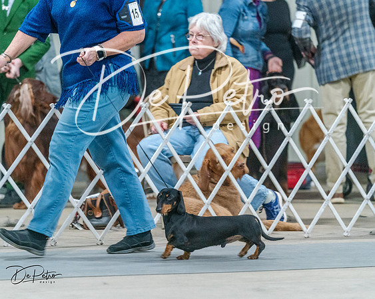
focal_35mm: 225
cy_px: 150
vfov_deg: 6.9
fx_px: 2499
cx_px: 188
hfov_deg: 8.6
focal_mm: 200
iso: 6400
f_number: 3.5
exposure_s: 1/200
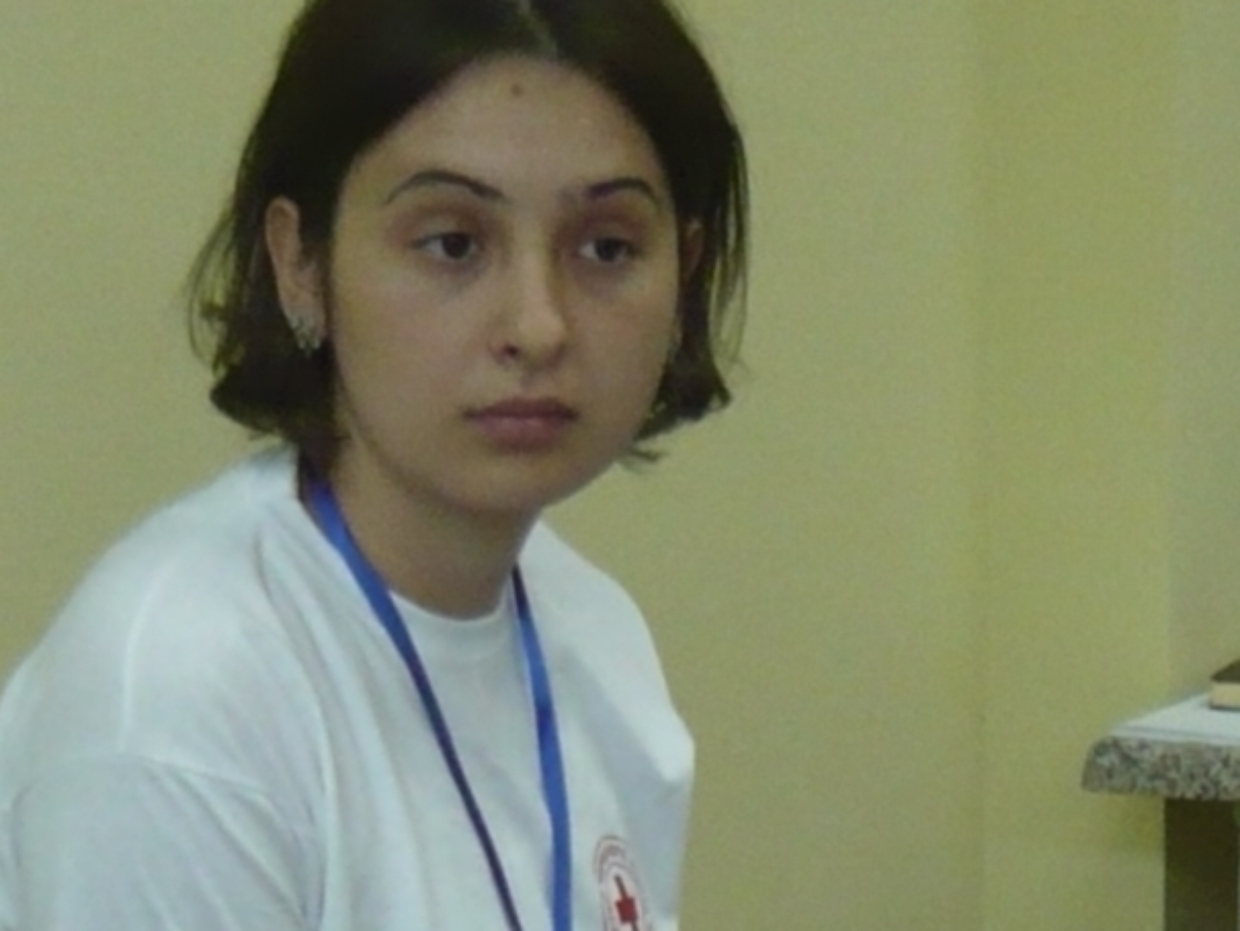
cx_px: 955
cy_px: 1399
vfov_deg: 8.2
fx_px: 6378
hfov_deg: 11.1
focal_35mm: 178
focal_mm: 5.5
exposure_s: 1/60
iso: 200
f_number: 2.8
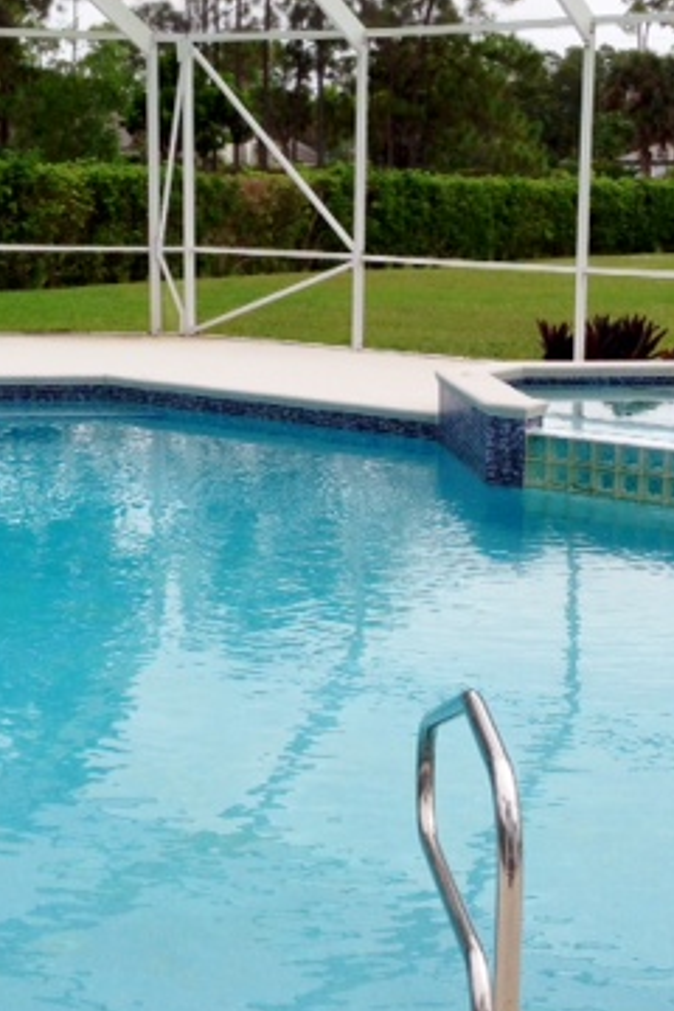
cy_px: 416
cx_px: 390
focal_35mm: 61
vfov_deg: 32.8
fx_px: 1713
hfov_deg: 22.2
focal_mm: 4.12
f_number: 2.4
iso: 50
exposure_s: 1/630
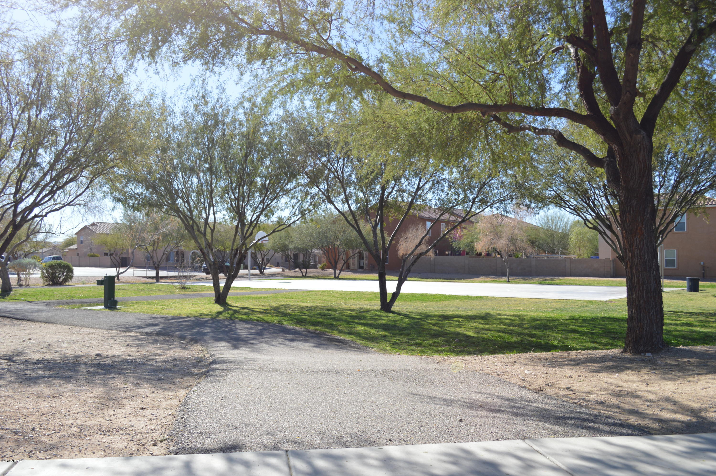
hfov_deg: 57.3
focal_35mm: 33
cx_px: 358
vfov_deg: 39.9
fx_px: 656
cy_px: 238
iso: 100
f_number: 7.1
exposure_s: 1/200
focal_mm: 22
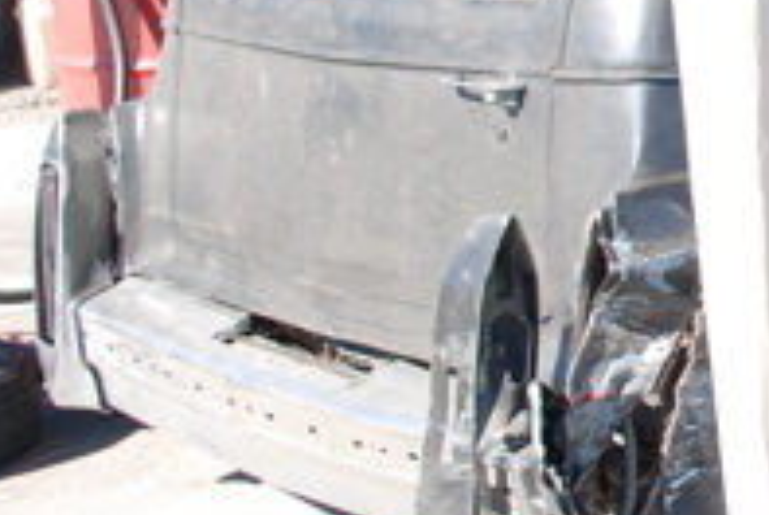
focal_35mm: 107
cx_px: 1208
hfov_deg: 17.0
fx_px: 2289
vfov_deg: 12.8
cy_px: 121
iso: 100
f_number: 6.3
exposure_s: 1/160
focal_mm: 22
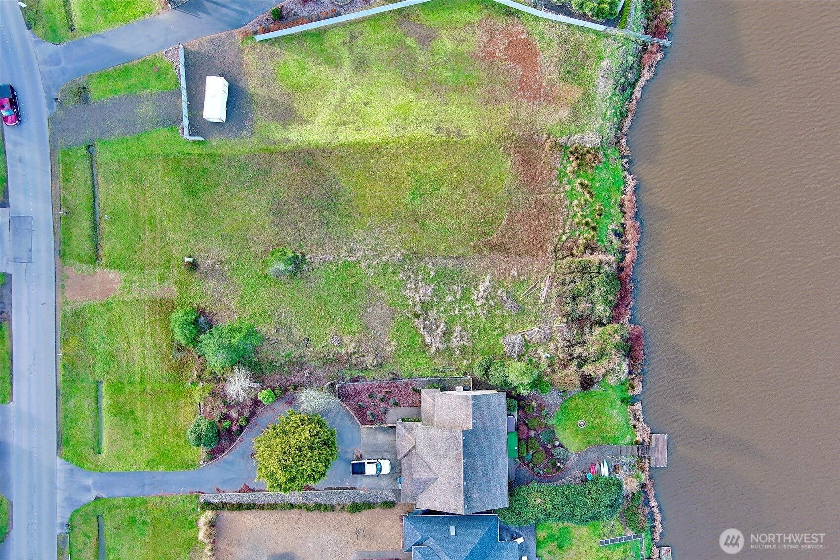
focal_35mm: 29
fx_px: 677
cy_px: 280
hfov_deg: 63.7
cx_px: 420
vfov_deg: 45.0
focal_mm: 10.57
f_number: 2.8
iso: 100
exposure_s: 1/106
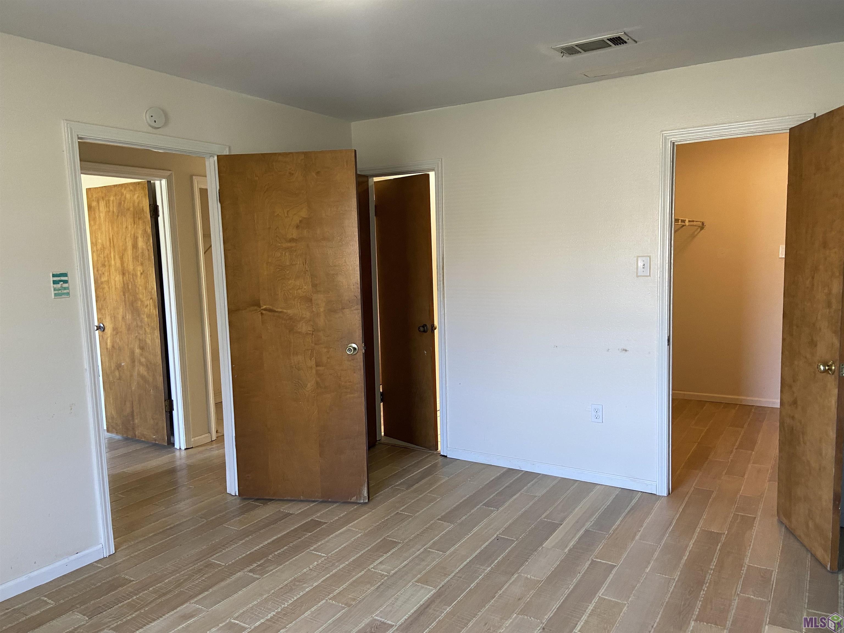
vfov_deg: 53.1
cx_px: 422
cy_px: 316
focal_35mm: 26
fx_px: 634
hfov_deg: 67.3
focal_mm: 4.25
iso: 160
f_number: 1.8
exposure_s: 1/60
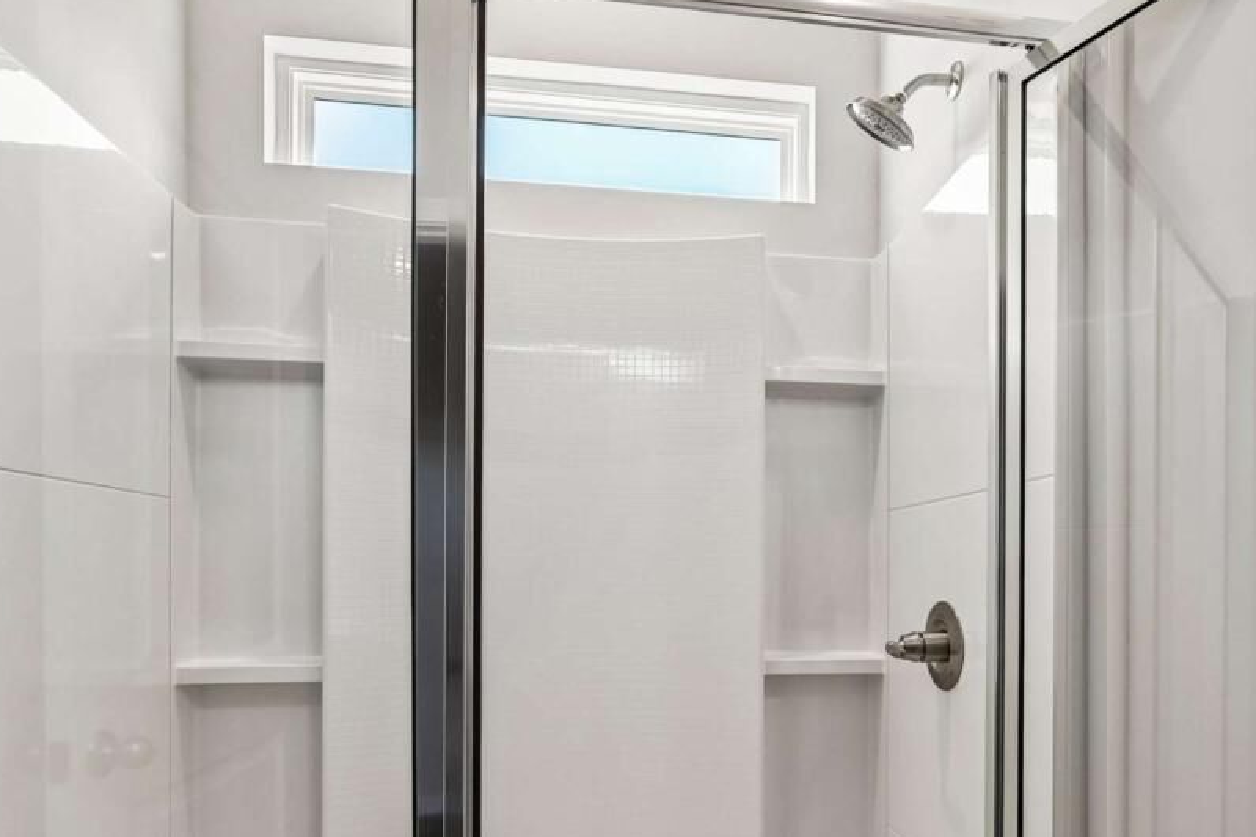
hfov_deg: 73.4
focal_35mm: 24
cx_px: 717
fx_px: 837
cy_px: 568
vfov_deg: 52.0
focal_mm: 16
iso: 800
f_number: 8
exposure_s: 1/60
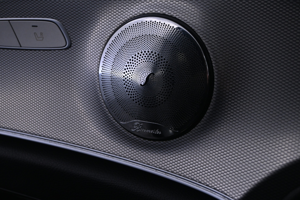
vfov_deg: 24.4
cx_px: 150
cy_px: 100
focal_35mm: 56
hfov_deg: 35.9
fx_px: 462
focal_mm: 37
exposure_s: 1/20
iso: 1000
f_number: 5.3
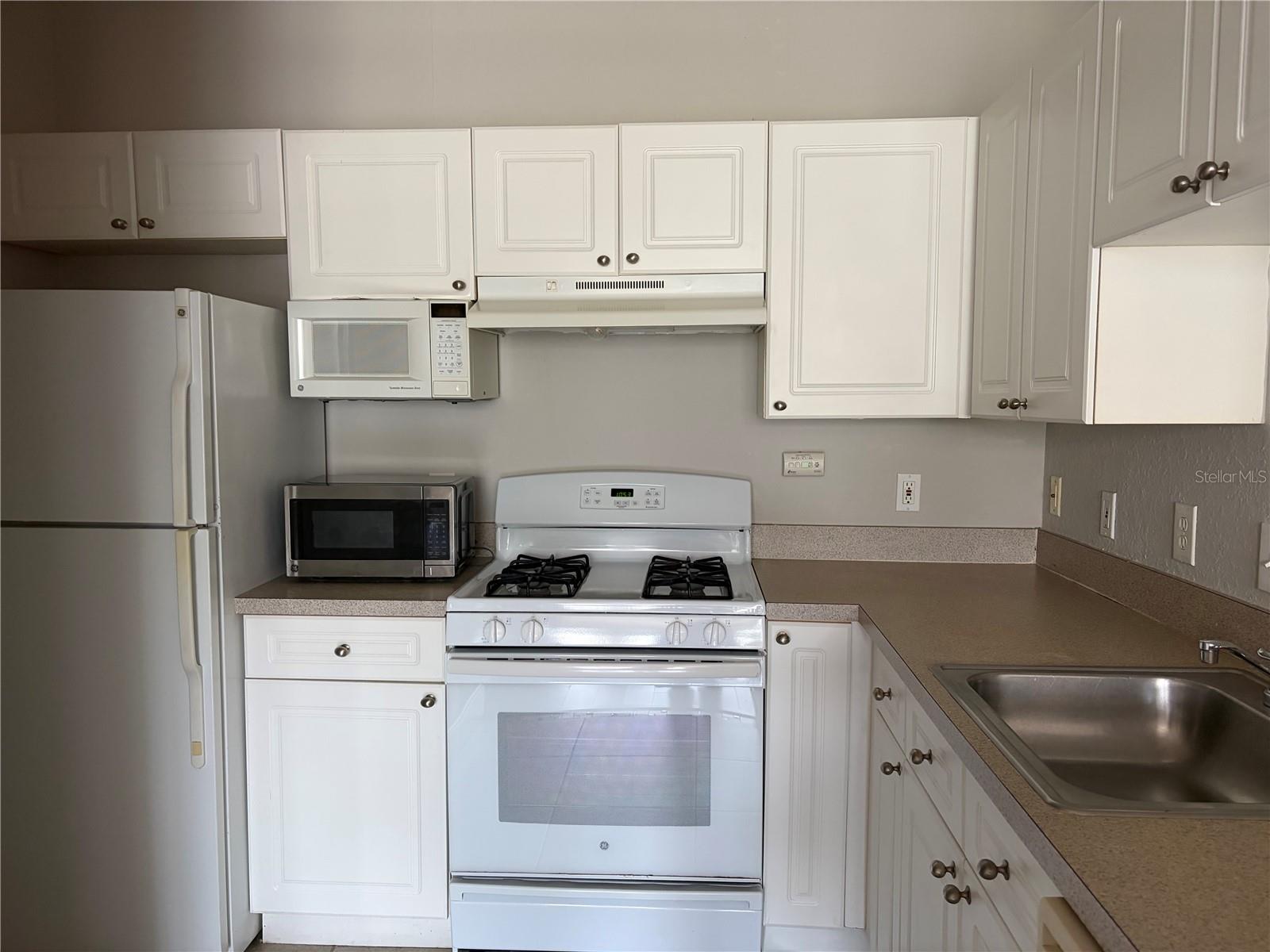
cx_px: 635
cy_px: 476
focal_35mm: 26
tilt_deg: -5.3
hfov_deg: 67.3
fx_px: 954
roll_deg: +0.3
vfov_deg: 53.1
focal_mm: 5.96
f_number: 1.6
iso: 200
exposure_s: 1/60
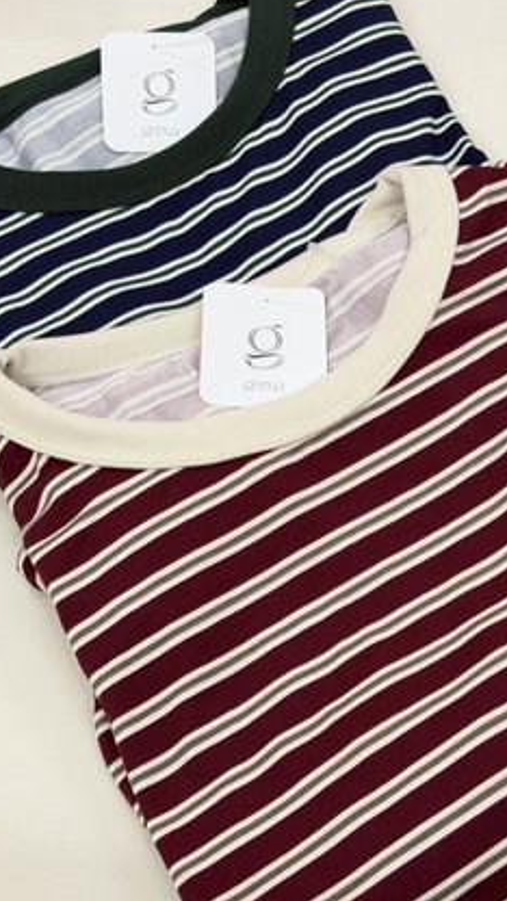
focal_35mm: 67
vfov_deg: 31.4
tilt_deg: -60.7
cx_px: 303
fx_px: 1601
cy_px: 510
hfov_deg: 18.0
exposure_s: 1/50
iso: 100
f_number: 1.78
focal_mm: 6.76
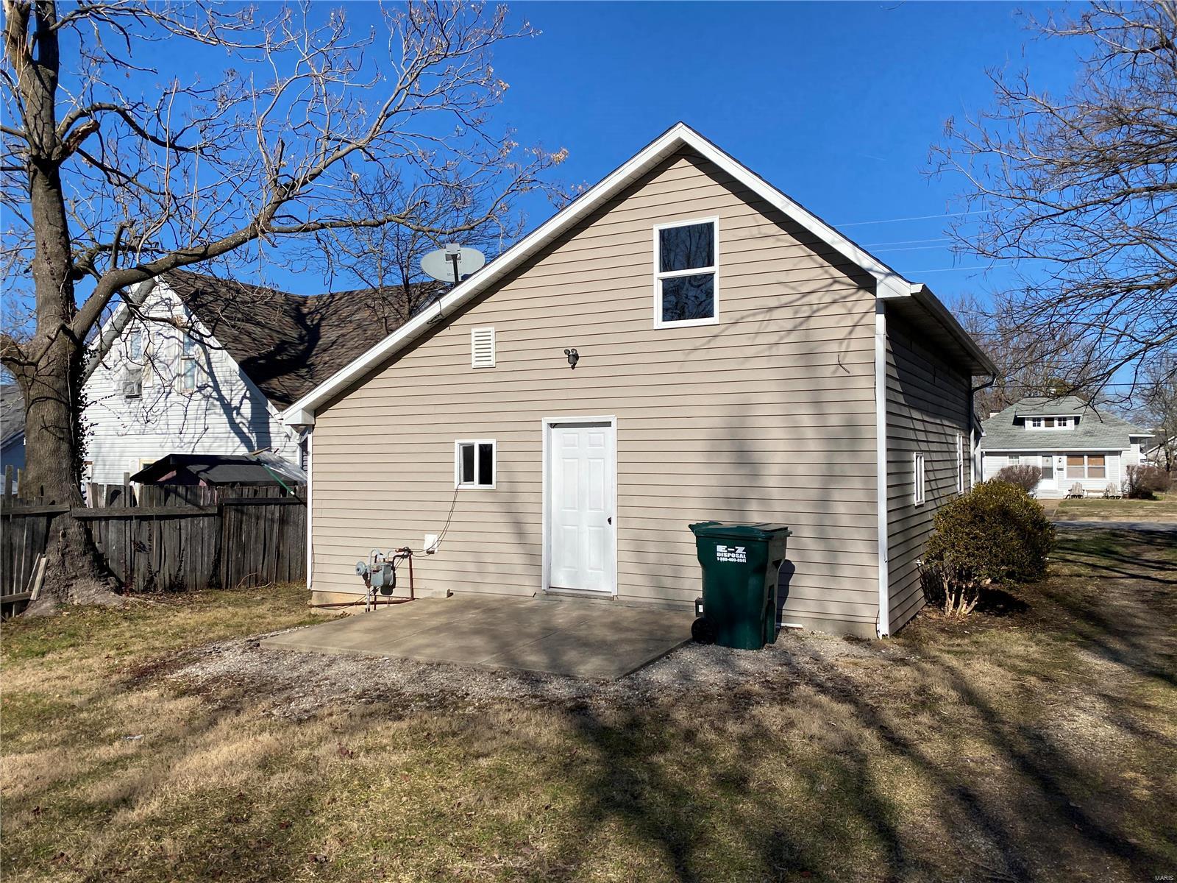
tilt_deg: +1.2
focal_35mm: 26
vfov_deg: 53.1
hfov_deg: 67.3
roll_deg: +0.6
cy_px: 442
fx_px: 884
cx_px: 588
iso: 32
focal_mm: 4.25
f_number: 1.8
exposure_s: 1/4808
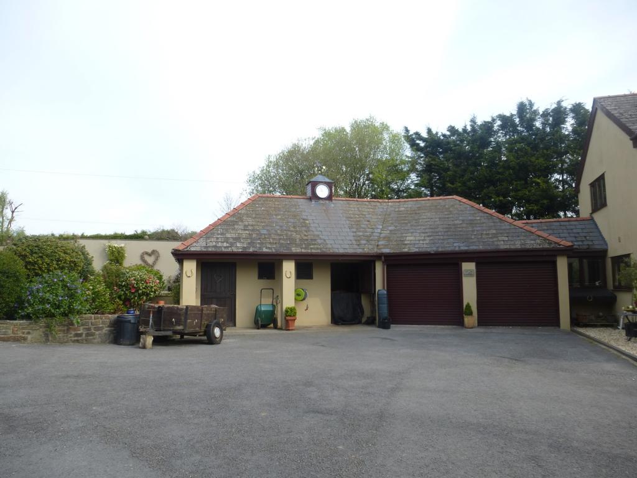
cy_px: 239
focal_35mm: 24
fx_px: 442
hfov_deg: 71.6
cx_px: 318
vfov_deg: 56.8
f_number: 3.3
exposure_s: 1/400
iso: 100
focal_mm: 4.3
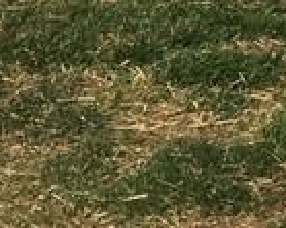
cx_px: 562
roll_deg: -0.2
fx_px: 1759
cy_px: -364
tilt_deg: -1.5
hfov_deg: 8.8
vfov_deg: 6.9
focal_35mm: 208
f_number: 2.2
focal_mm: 4.15
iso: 25
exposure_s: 1/1603
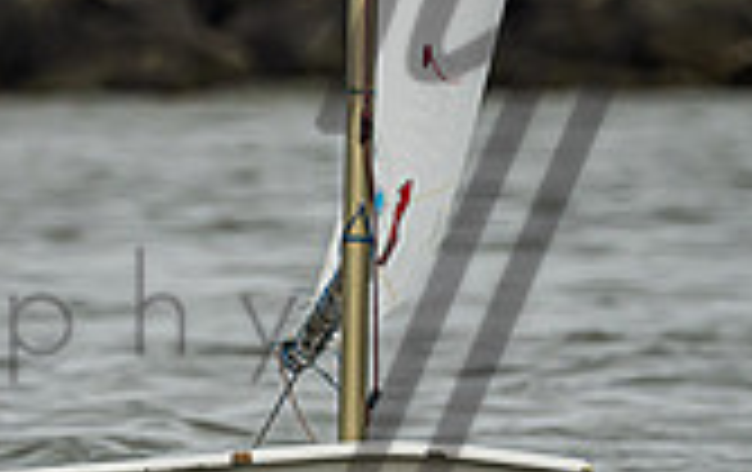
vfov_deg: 1.0
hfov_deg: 1.6
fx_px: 26318
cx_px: 12
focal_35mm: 1282
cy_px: 87
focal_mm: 320
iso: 320
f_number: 5.3
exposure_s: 1/3200
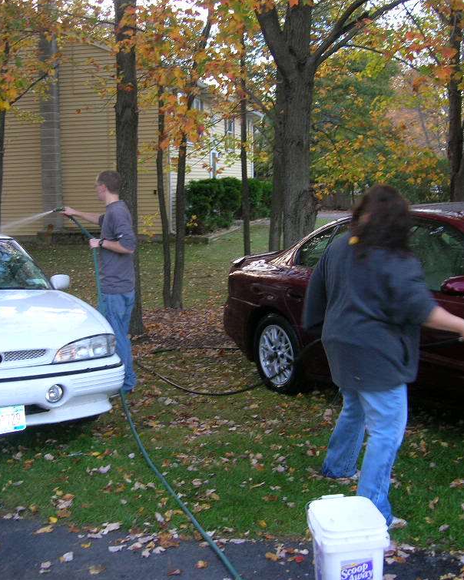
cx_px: 204
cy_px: 287
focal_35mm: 45
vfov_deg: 41.2
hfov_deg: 33.4
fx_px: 772
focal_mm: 5.7
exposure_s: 1/20
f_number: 2.9
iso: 50
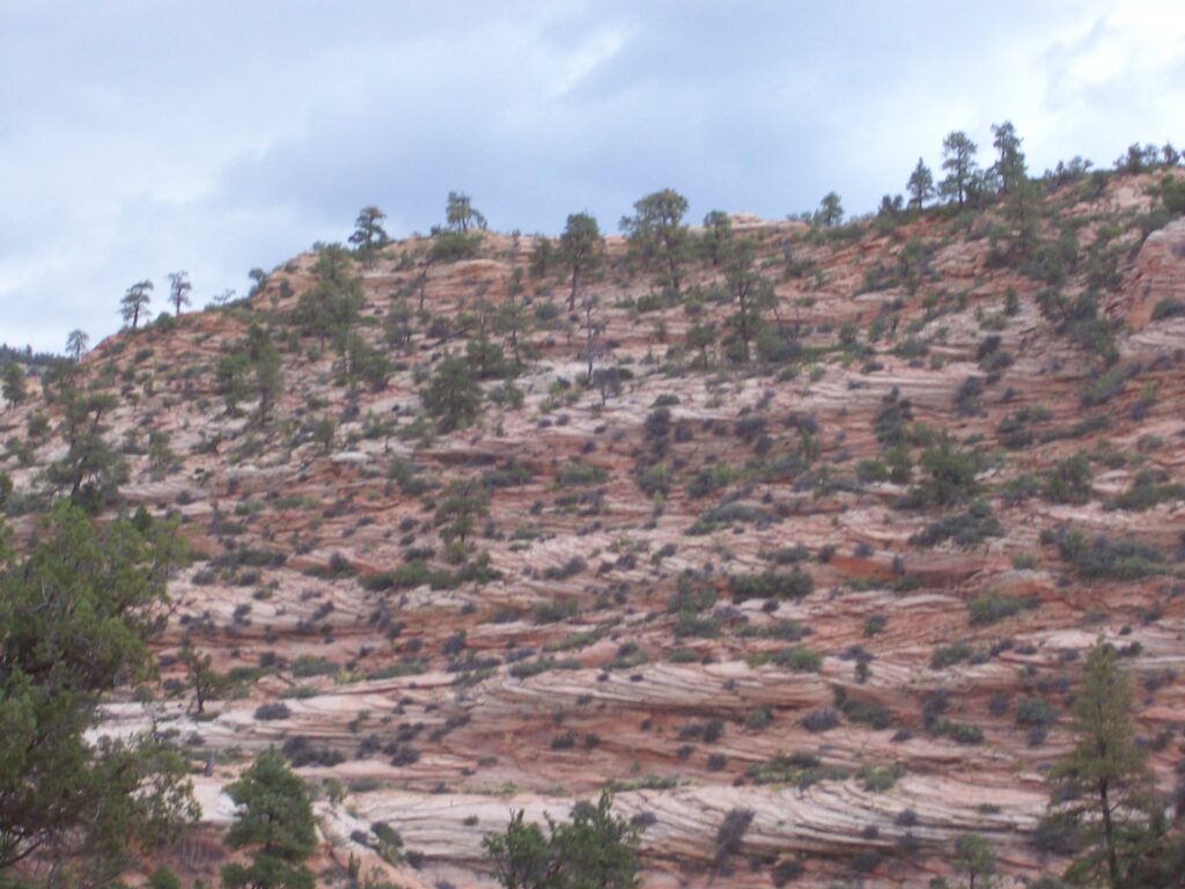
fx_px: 3492
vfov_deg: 14.5
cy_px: 444
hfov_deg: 19.3
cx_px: 592
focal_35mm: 102
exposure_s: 1/60
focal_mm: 16.8
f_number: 4.6
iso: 160
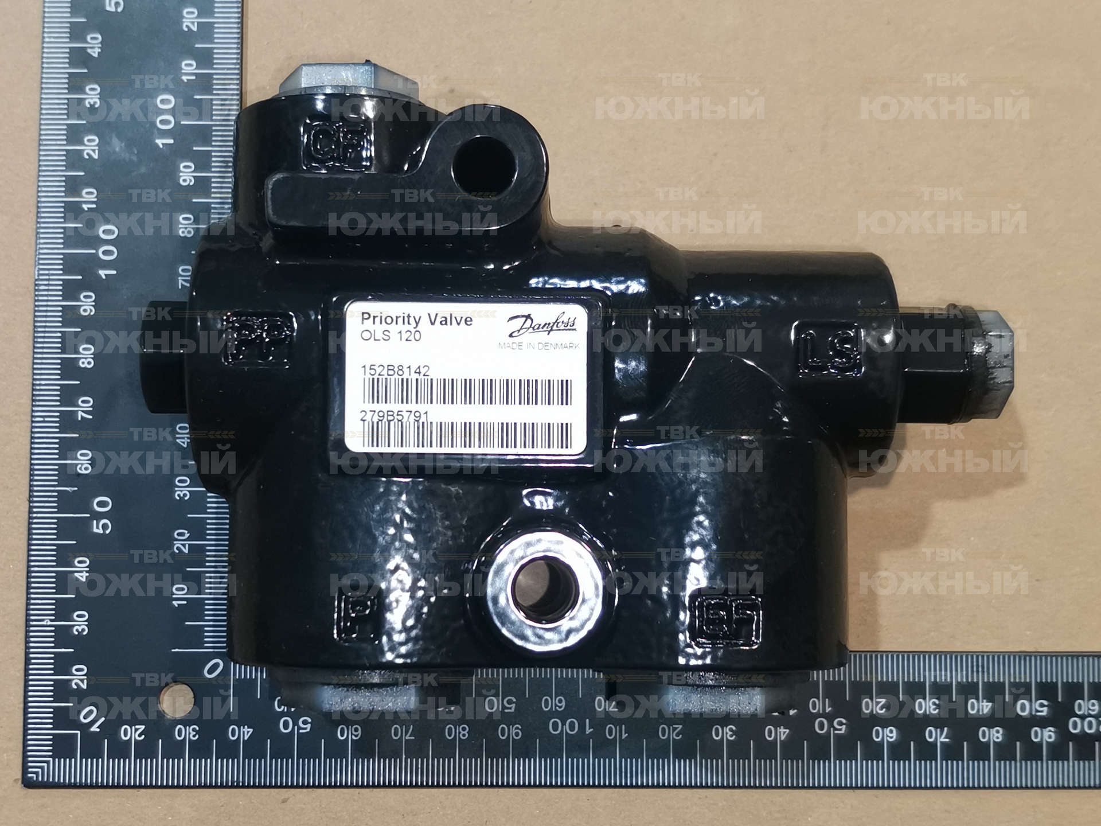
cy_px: 413
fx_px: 827
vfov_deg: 53.1
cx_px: 550
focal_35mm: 26
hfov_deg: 67.3
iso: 320
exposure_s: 1/100
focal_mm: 4.66
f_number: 1.4
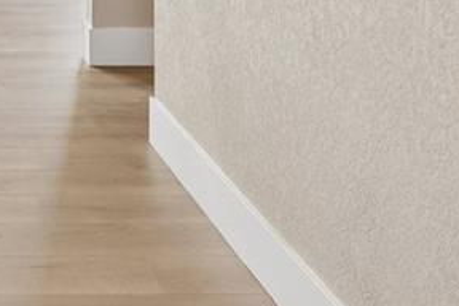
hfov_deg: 19.8
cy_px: -223
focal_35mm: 93
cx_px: -171
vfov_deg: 13.4
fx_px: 1183
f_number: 8
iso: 125
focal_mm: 11
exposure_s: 1/30
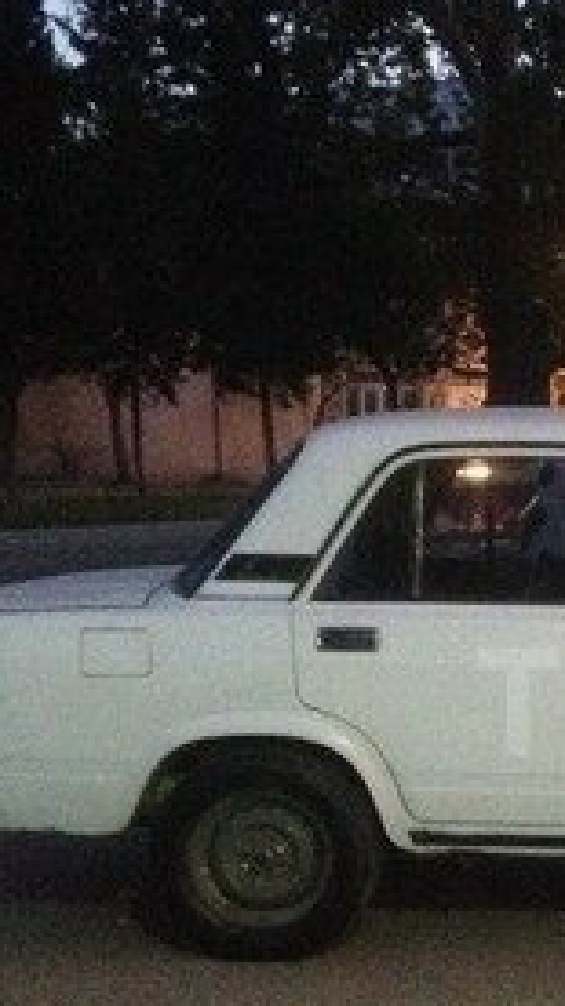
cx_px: 849
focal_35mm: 86
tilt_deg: -2.7
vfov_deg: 24.6
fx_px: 2293
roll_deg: -1.0
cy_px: 702
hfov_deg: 13.3
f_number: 2.4
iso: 800
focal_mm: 4.12
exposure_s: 1/15
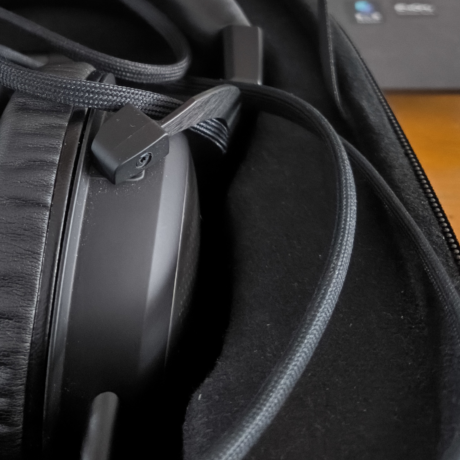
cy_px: 1
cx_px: 81
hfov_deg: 33.5
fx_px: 737
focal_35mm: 49
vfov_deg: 32.0
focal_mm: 5.35
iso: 2000
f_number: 1.7
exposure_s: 1/20
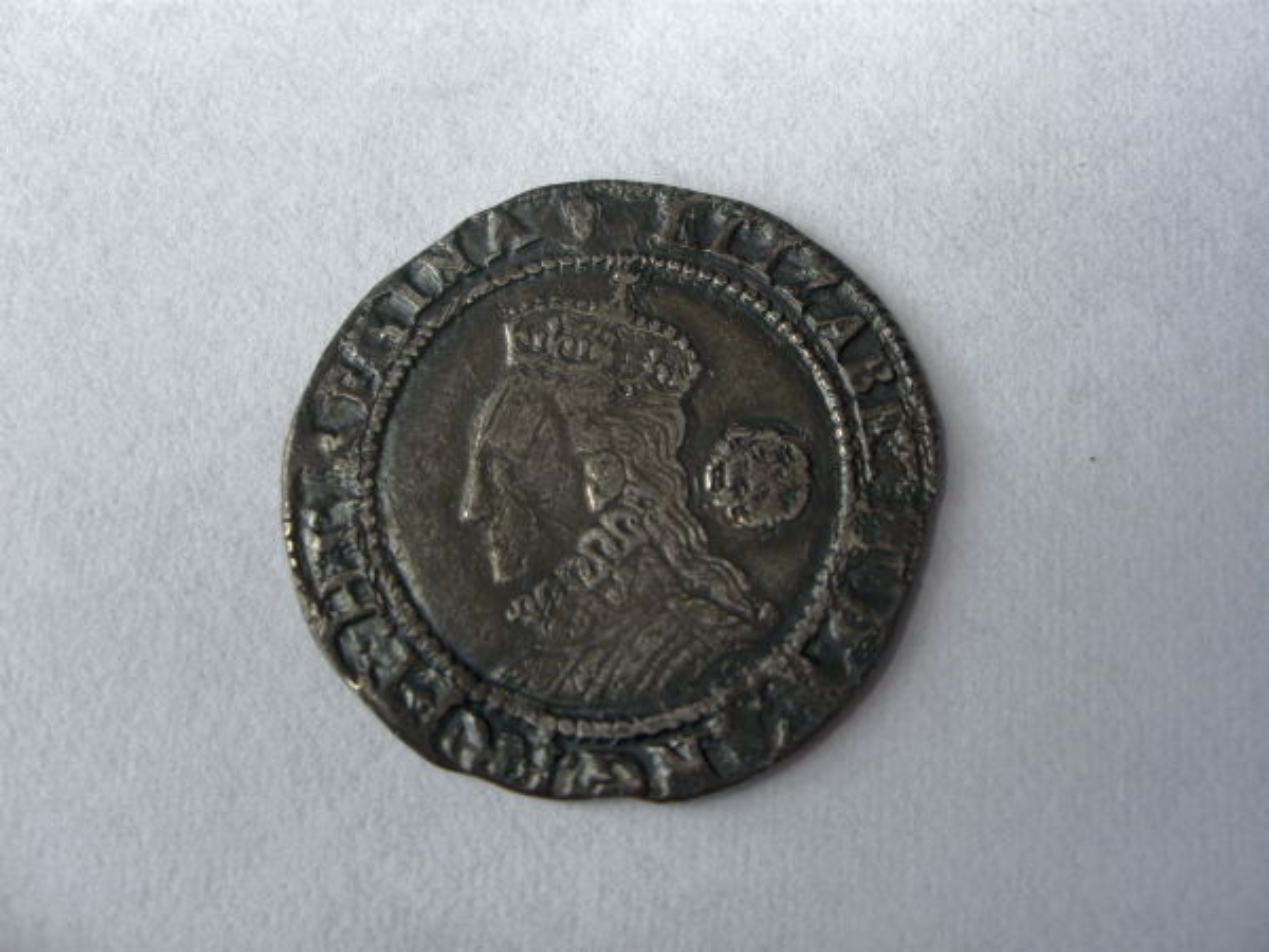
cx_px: 634
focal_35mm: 37
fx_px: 1356
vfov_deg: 38.7
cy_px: 476
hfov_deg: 50.1
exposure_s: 1/100
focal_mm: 6.2
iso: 80
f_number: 2.8
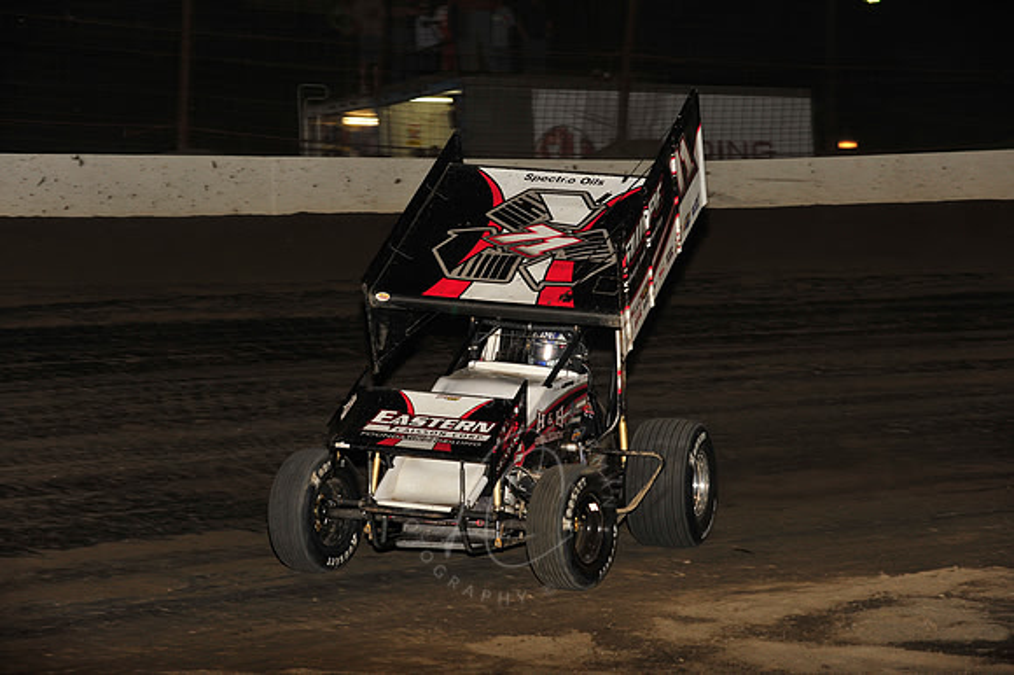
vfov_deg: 11.0
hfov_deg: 16.4
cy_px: 338
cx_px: 507
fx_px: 3519
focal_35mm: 125
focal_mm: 125
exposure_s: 1/320
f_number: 7.1
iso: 1000
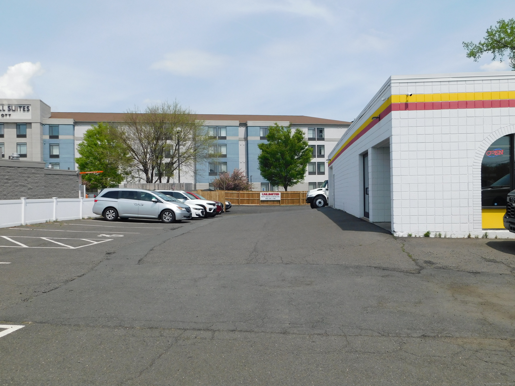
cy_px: 193
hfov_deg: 60.0
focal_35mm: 30
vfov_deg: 46.8
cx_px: 258
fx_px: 446
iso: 125
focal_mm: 5.3
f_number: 6.4
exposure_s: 1/400
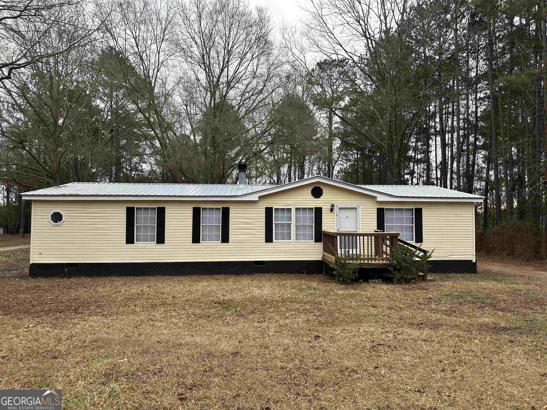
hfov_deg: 71.6
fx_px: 379
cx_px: 274
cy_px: 205
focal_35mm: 24
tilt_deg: +2.8
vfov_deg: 56.8
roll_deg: -0.1
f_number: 1.78
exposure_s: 1/729
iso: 80
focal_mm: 6.86
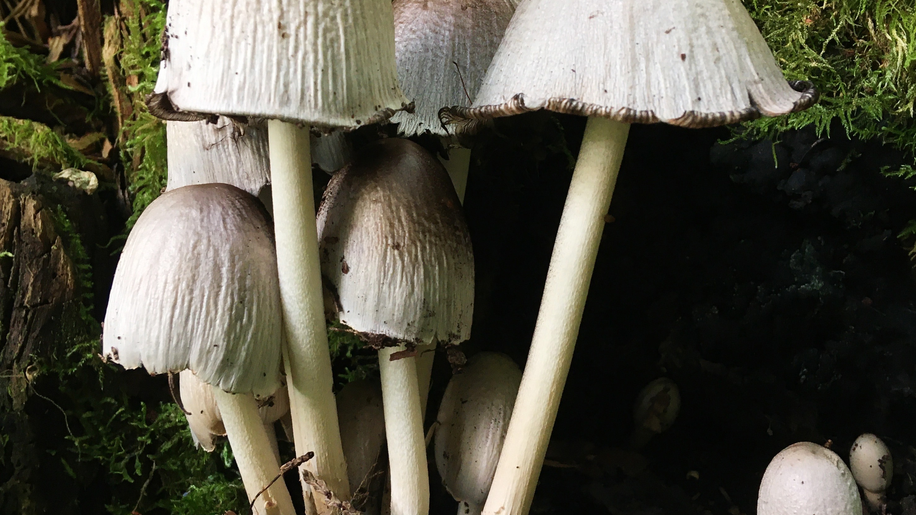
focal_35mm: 43
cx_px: 463
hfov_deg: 47.4
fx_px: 1044
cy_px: 236
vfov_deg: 27.7
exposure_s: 1/30
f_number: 2.2
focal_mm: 4.15
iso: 50
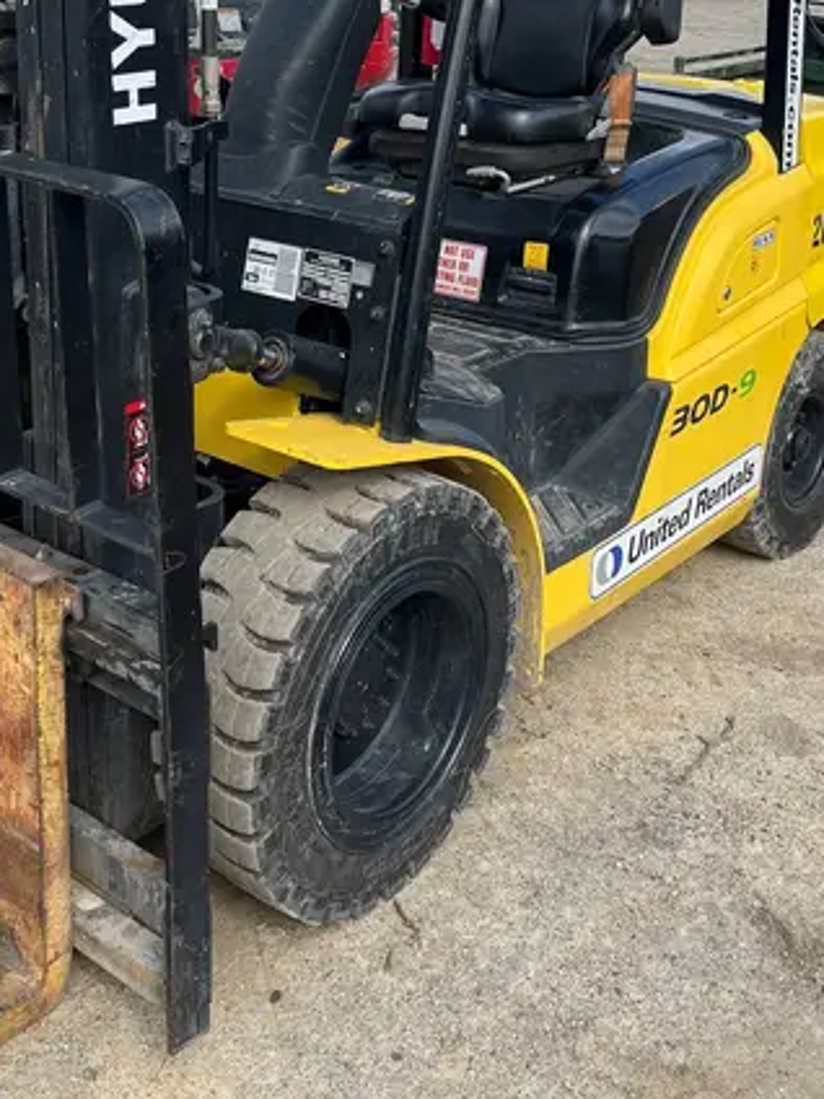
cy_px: 222
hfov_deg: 32.0
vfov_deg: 40.4
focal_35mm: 45
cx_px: 285
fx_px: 1428
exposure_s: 1/2062
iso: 50
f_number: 1.6
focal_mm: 5.1
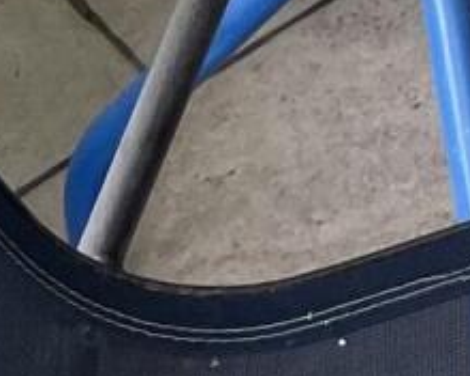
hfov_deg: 7.8
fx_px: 3213
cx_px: 1094
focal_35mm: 231
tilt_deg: -17.7
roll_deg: +0.9
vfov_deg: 5.3
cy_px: -1440
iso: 80
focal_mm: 5.1
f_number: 1.6
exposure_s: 1/121
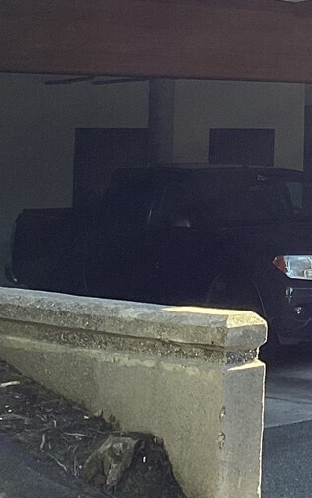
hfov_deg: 11.6
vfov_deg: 19.6
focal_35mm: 103
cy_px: -9
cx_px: 596
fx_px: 1401
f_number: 2.4
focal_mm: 3.3
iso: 32
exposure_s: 1/120
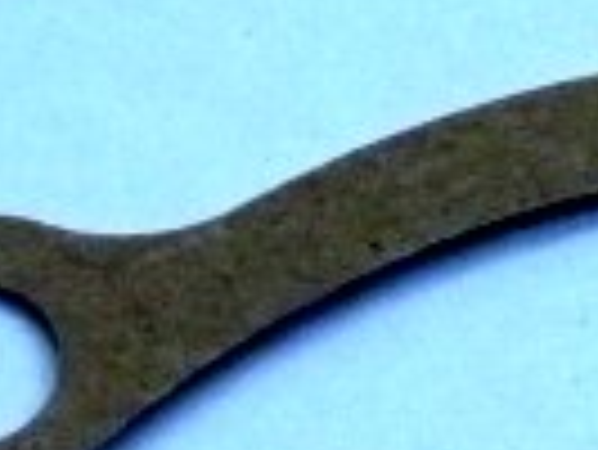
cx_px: 623
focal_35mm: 470
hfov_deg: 4.2
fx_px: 8127
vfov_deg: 3.1
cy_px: 1012
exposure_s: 1/40
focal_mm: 11
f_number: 4.1
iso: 400
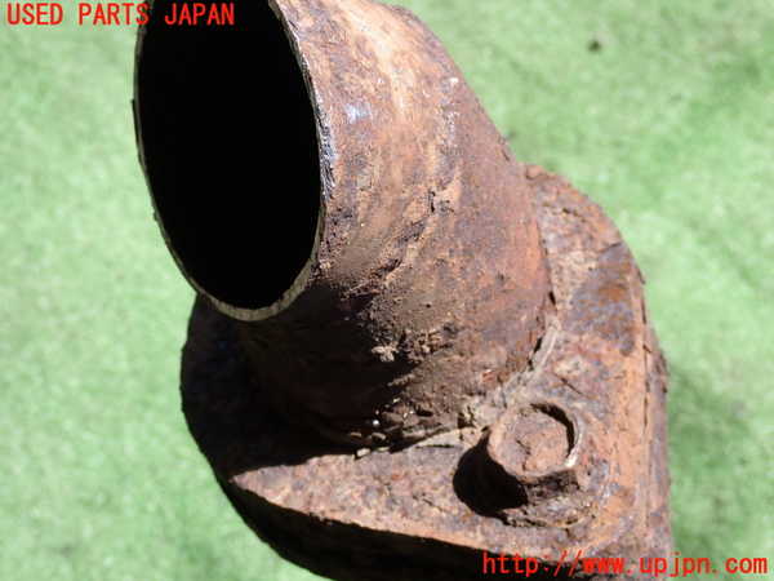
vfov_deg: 19.1
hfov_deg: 25.3
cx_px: 387
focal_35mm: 77
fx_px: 1722
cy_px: 290
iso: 100
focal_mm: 13.65
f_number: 5.6
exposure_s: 1/160
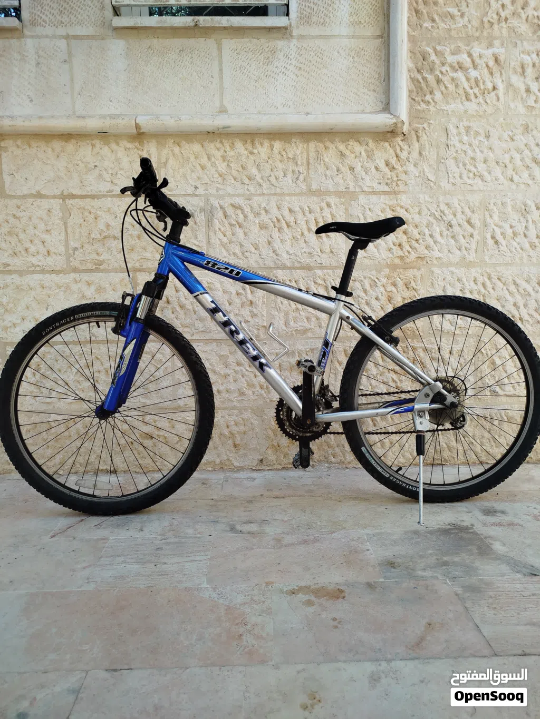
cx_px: 270
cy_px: 360
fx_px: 499
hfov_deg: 56.8
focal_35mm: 24
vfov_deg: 71.6
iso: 64
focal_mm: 5.31
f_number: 1.7
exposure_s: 1/100
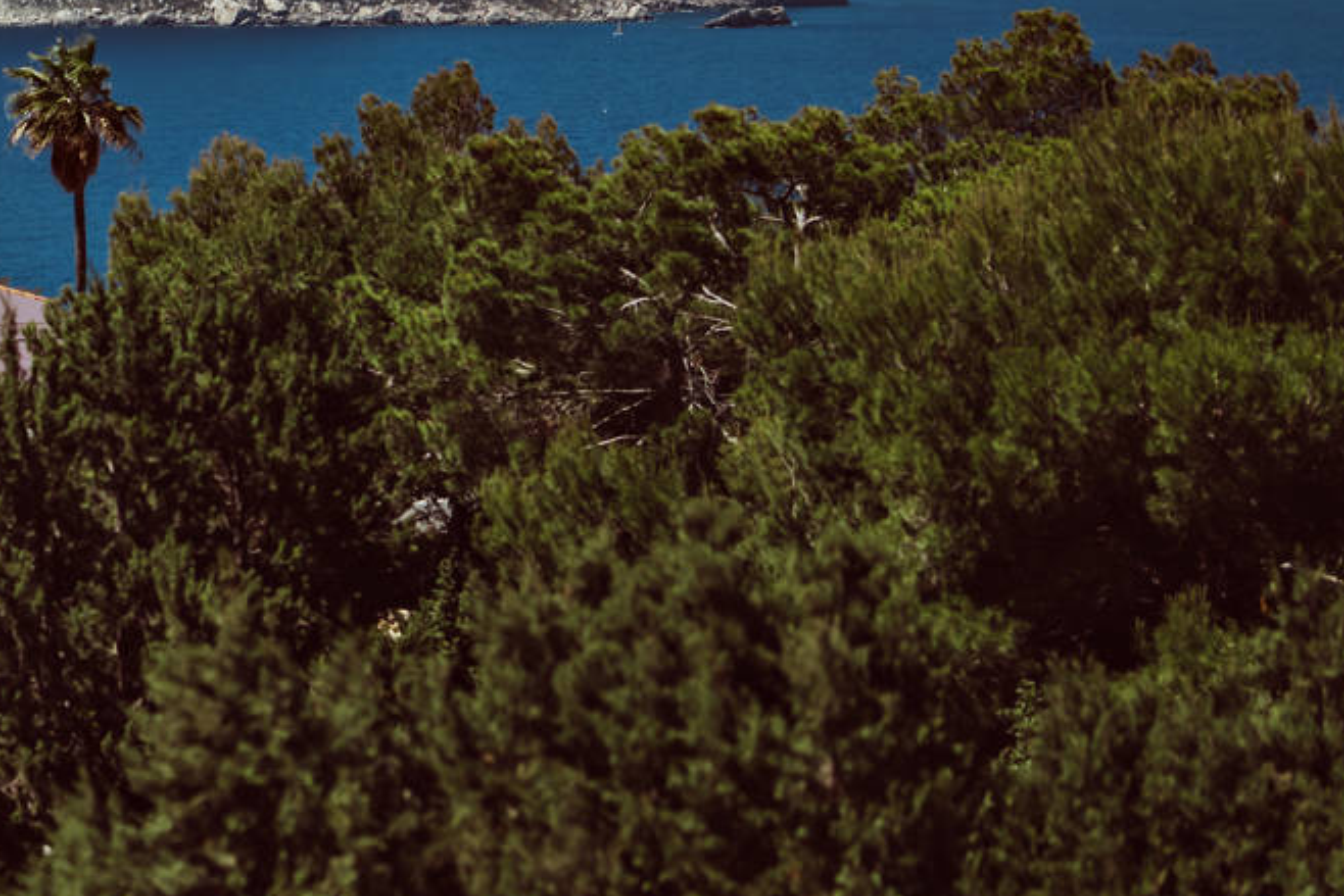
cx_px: -259
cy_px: 307
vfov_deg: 9.4
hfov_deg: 13.7
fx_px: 5452
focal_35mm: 146
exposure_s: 1/16000
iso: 100
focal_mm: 50
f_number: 1.4
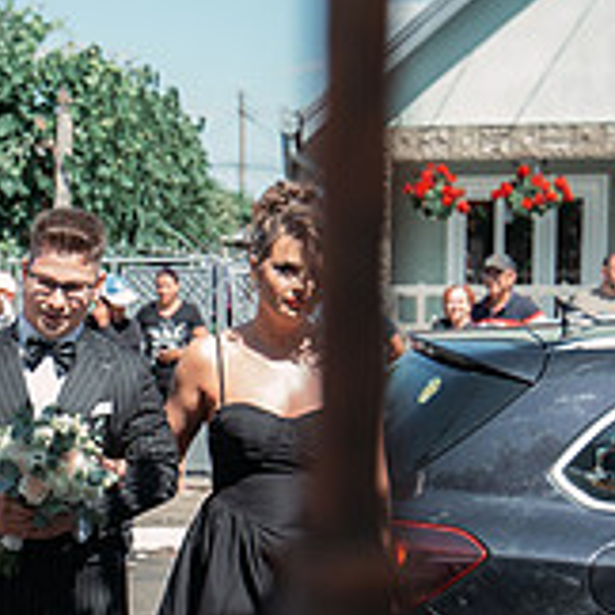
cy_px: 442
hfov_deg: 21.3
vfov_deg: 21.8
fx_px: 1588
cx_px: 27
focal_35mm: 79
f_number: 2.8
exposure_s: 1/500
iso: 100
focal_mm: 26
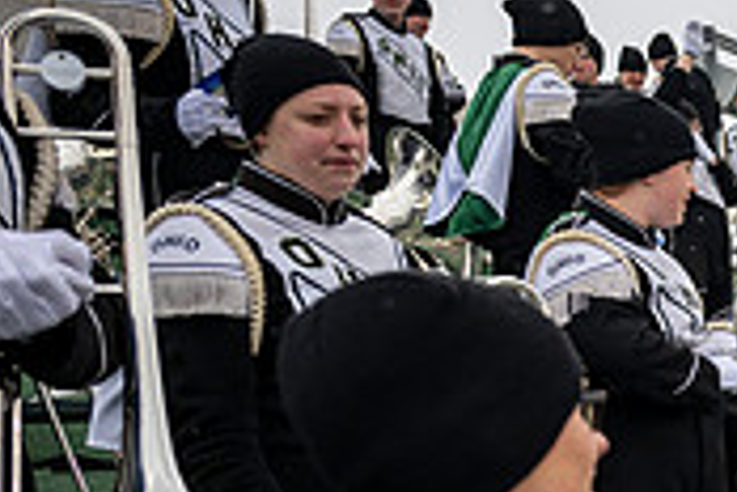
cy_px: 570
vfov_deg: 16.4
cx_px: 1216
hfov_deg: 20.3
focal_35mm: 80
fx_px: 1638
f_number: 2.8
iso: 160
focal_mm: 24
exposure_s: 1/500
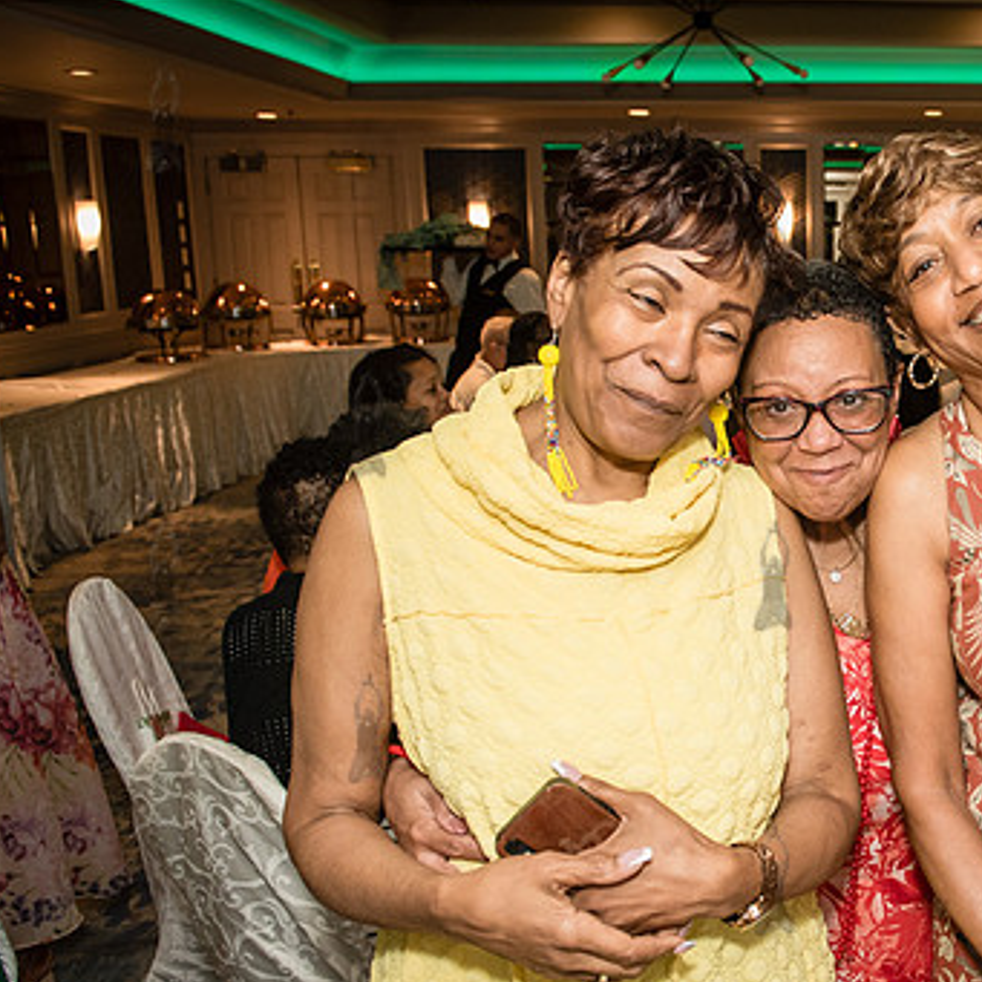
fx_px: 1316
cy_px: 525
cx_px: 886
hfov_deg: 38.1
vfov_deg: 40.9
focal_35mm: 41
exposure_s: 1/160
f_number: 3.5
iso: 1600
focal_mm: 24
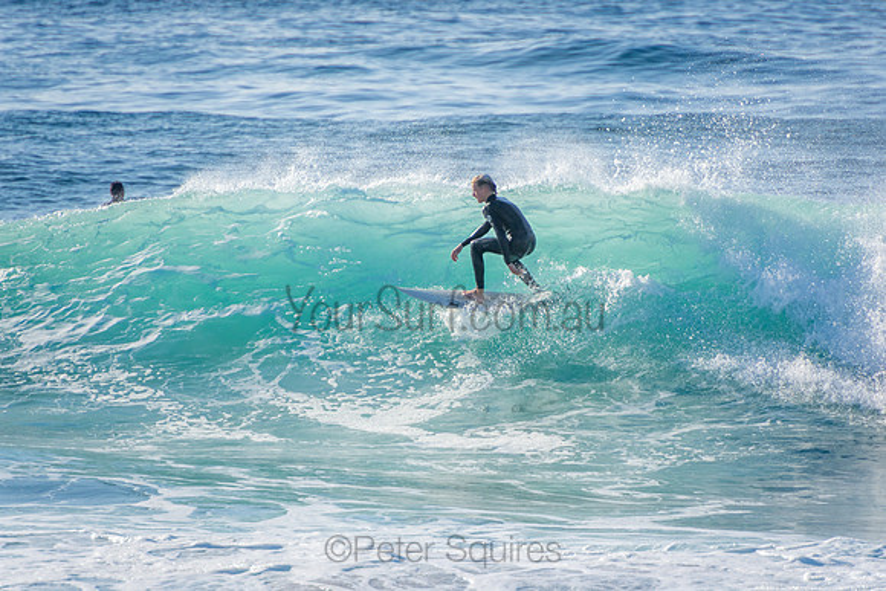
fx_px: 14769
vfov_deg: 2.3
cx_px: 443
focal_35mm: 600
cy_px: 296
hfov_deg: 3.4
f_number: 5.6
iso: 220
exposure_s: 1/2000
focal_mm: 400
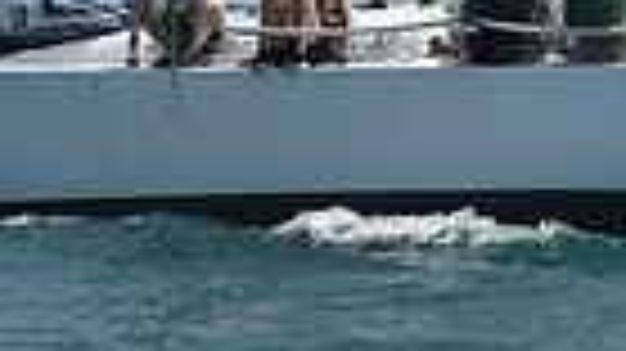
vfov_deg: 3.8
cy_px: -932
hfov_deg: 7.0
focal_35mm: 307
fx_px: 5093
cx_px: 286
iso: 250
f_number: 9
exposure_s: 1/1250
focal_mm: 70
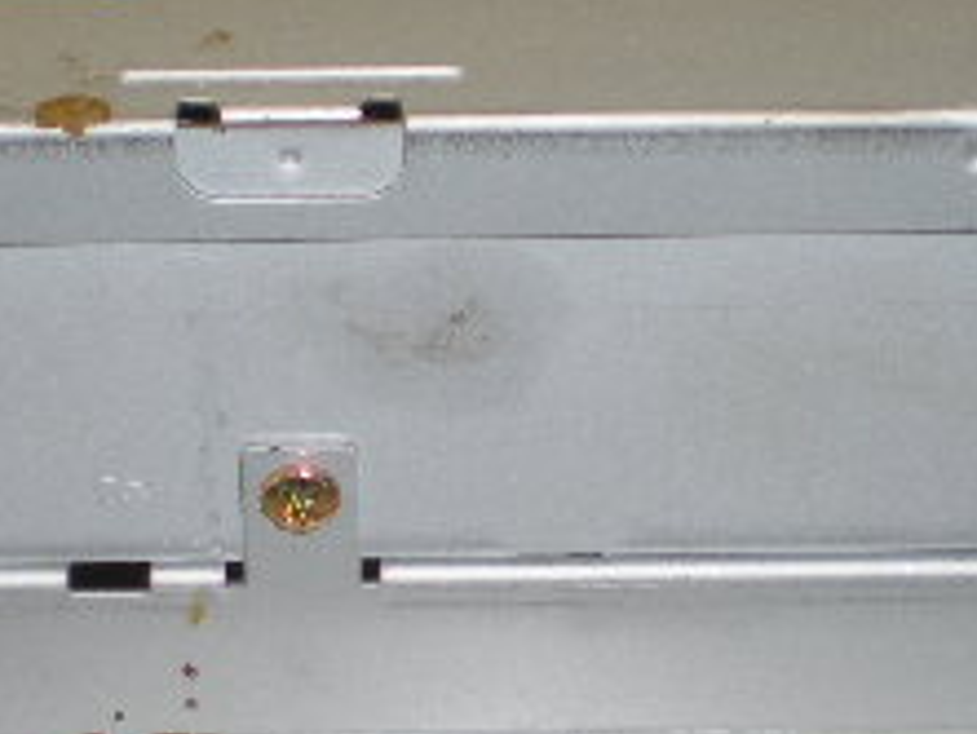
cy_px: 588
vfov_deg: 13.4
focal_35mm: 110
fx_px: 3106
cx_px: 376
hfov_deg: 17.9
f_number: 3.1
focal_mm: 6.3
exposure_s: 1/30
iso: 64
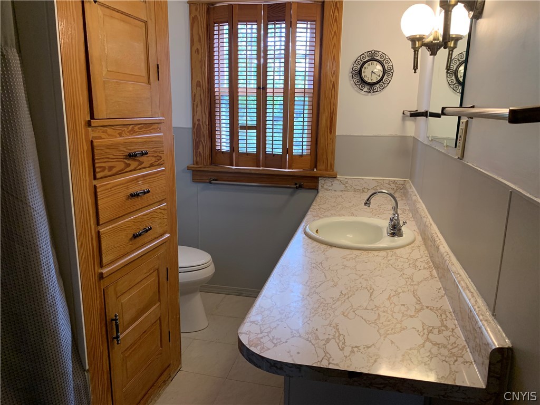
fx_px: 406
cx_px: 270
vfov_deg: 53.1
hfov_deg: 67.3
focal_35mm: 26
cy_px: 202
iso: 100
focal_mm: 4.25
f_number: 1.8
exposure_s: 1/60
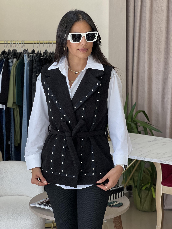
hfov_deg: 19.1
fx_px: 510
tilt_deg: -7.3
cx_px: 86
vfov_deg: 25.3
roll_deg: +0.5
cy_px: 114
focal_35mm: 77
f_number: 2.8
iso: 160
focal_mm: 9
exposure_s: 1/121
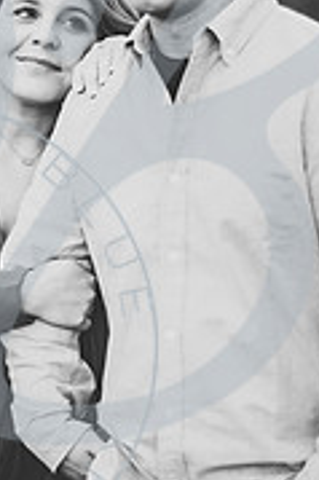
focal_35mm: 126
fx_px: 1678
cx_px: 29
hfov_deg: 10.8
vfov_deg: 16.2
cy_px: 142
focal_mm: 50
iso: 320
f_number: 1.8
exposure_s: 1/250
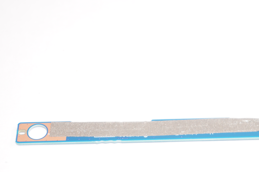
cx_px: 198
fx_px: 746
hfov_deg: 19.5
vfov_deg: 13.2
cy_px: 113
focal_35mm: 104
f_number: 5.6
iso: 200
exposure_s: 1/160
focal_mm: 45
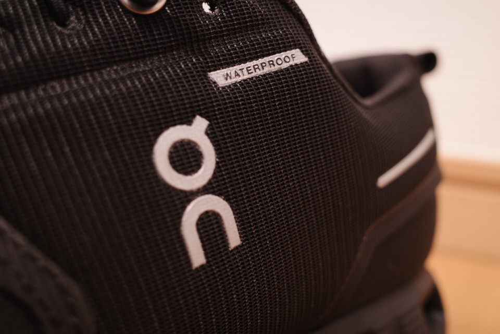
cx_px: 250
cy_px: 167
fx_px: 389
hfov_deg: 65.5
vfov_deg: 46.4
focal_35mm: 28
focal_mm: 18.3
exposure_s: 1/5
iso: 400
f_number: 3.5
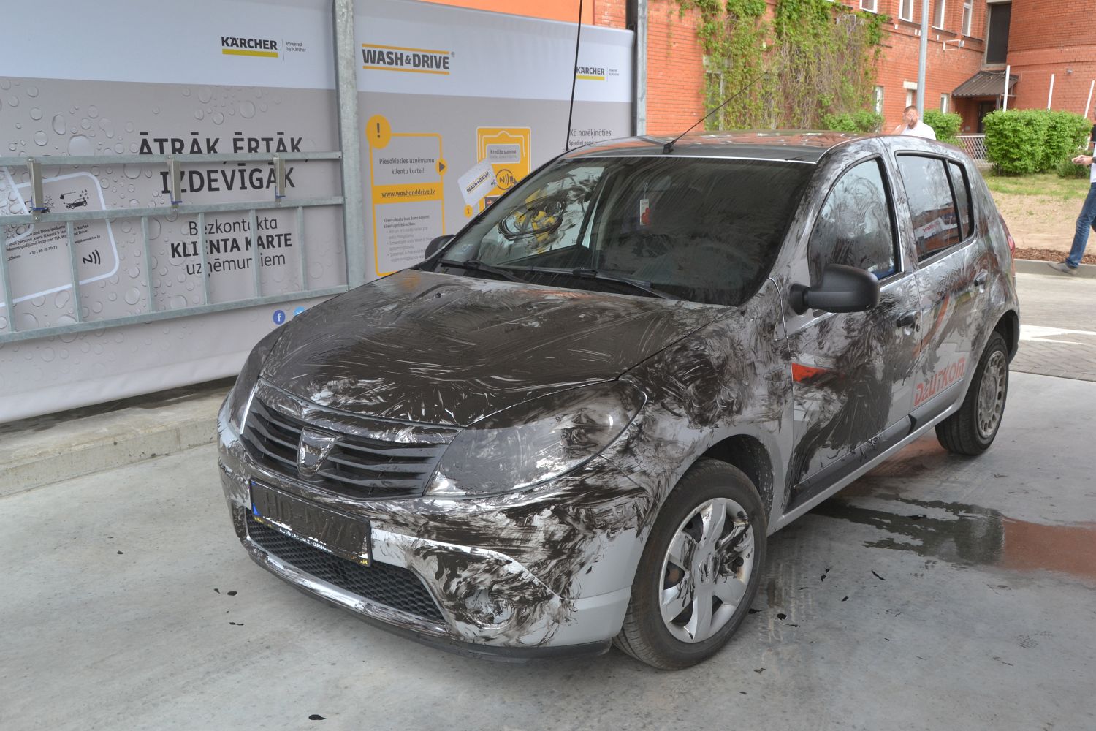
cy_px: 366
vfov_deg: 40.0
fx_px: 1005
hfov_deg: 57.2
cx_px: 548
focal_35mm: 33
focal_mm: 22
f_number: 10
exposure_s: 1/160
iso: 400
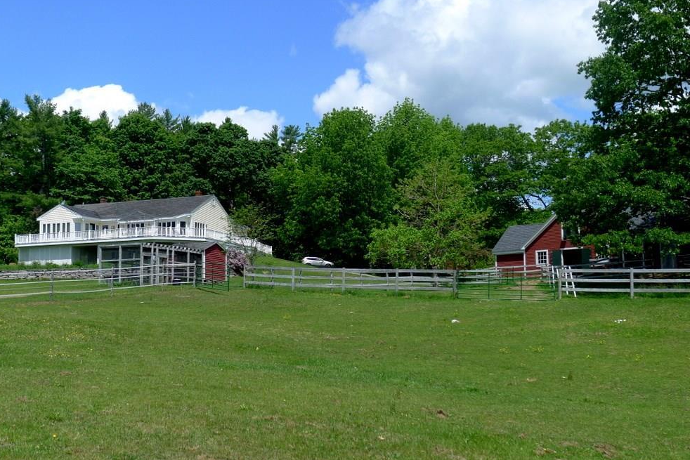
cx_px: 341
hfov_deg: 40.3
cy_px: 224
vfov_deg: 27.5
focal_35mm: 49
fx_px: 939
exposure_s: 1/1000
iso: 80
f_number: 3.2
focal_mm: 10
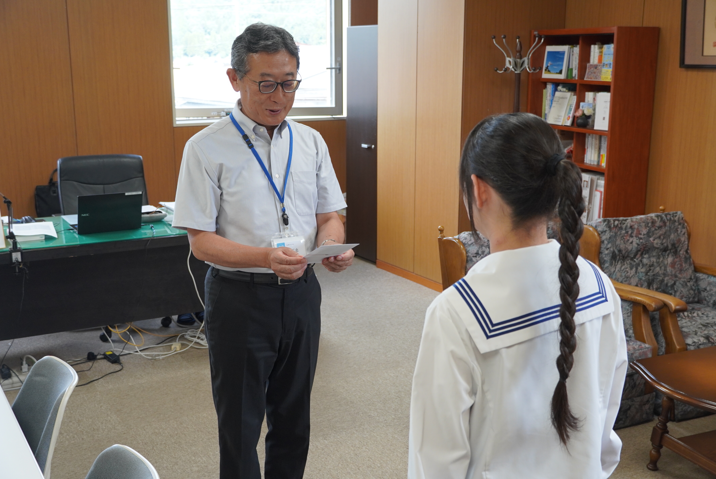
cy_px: 240
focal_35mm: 44
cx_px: 358
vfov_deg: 30.9
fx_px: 866
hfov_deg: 44.9
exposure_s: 1/160
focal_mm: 29
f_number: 4.5
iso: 640
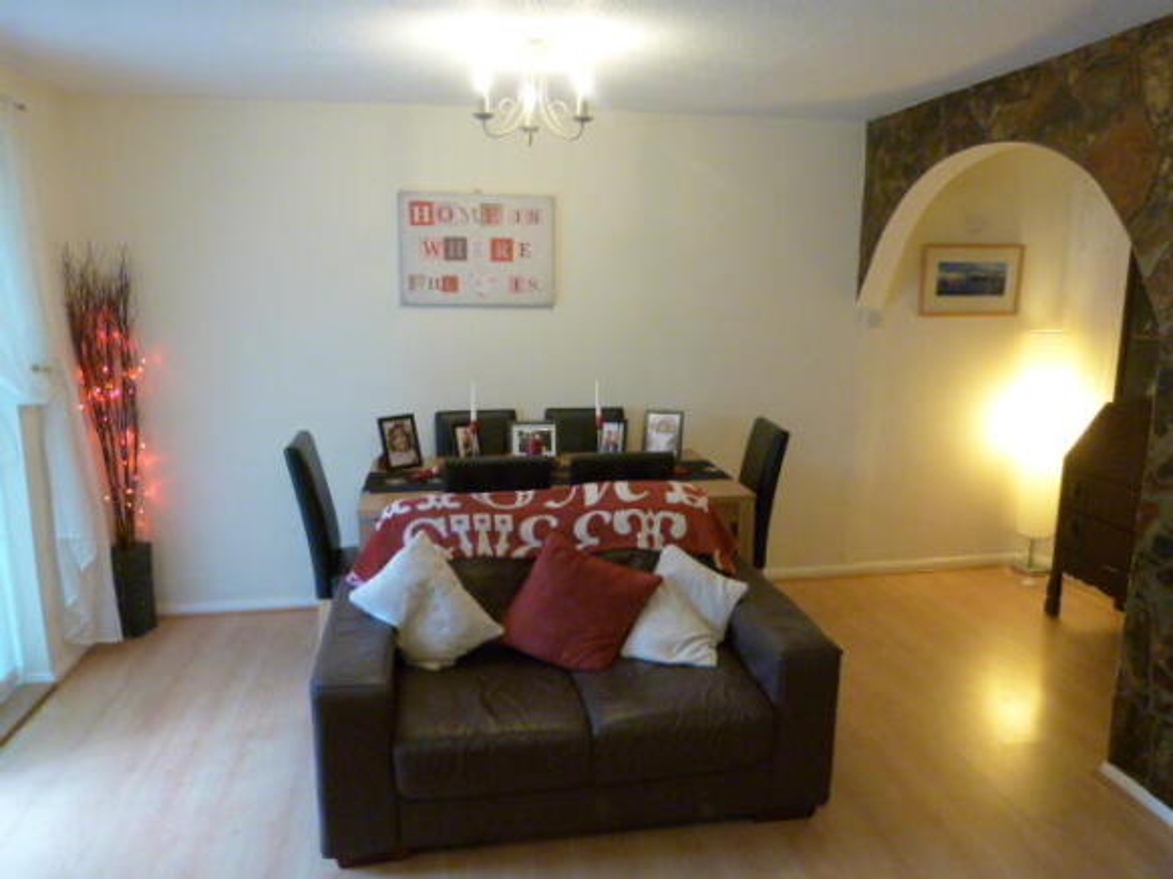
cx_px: 586
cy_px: 440
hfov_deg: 69.4
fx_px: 847
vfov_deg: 54.9
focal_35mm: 25
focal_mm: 4.5
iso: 400
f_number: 2.8
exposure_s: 1/30
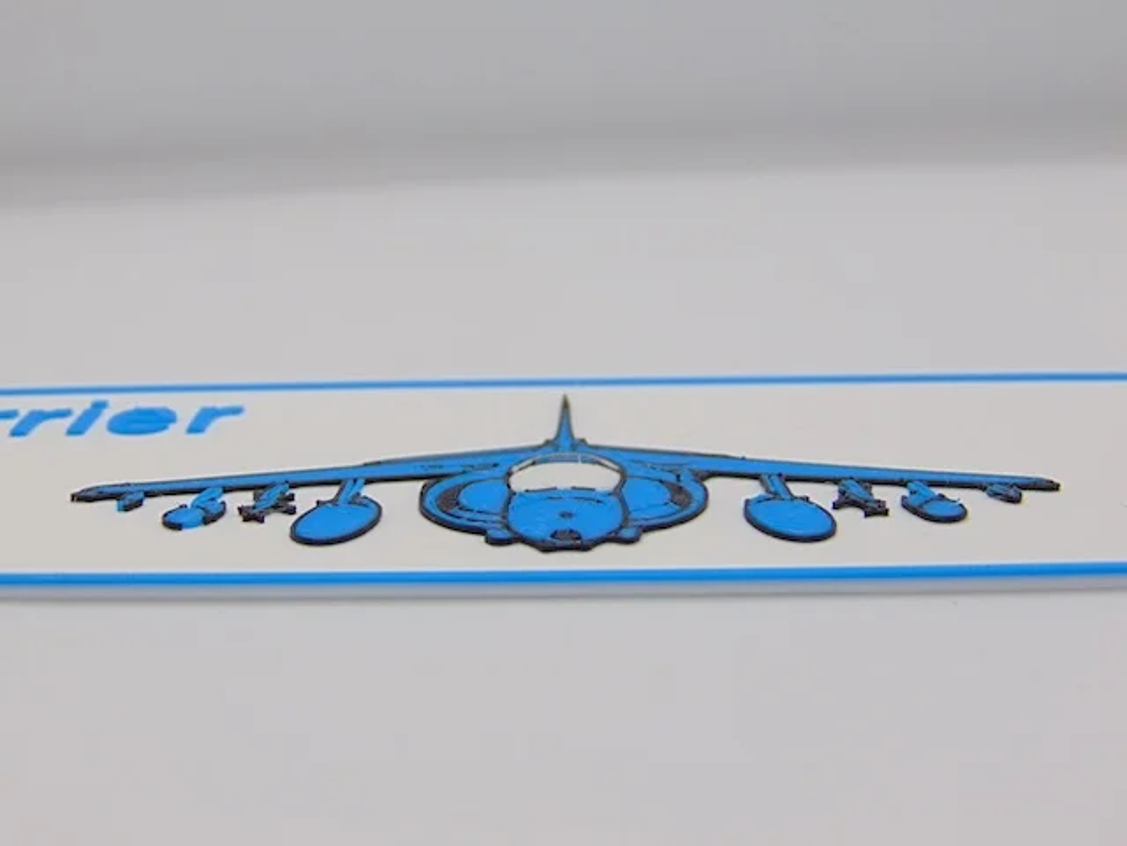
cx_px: 564
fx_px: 1628
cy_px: 423
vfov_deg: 29.1
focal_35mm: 50
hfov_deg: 38.2
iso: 80
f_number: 3.5
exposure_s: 1/80
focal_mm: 9
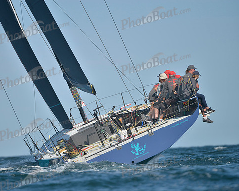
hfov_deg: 4.3
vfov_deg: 3.4
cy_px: 96
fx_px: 3205
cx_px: 95
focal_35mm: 453
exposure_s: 1/3200
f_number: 4.5
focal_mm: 400
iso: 280
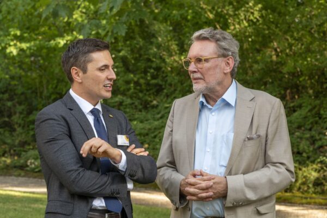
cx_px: 164
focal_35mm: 150
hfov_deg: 13.7
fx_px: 1362
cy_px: 109
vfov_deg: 9.1
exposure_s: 1/100
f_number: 11
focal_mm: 150
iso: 800
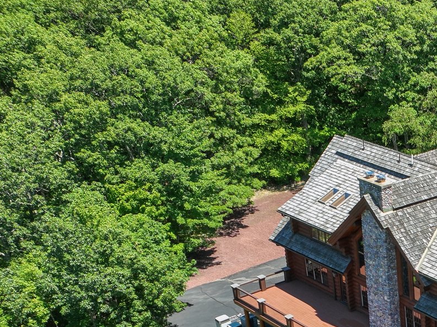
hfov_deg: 28.0
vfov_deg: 22.1
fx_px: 782
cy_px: 380
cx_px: 498
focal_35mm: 62
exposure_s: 1/800
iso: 100
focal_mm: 12.3
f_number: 2.8
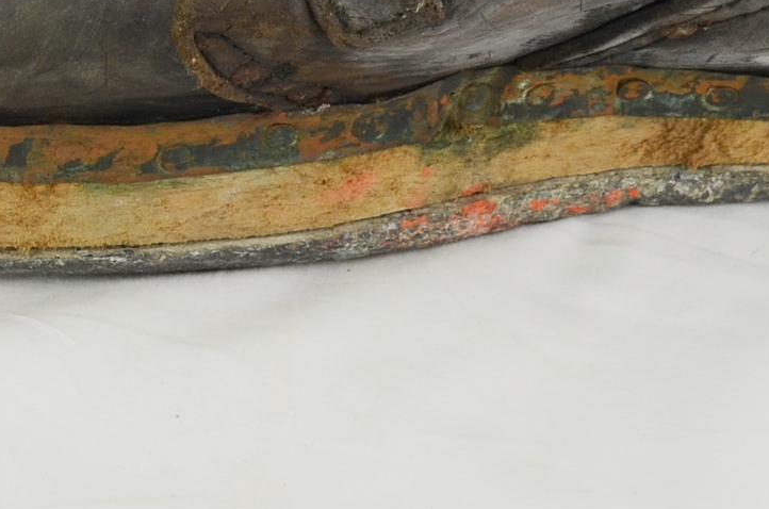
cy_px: -269
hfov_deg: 13.0
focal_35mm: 159
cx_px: 407
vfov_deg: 8.4
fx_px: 3383
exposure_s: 1/125
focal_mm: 31
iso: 250
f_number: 5.6
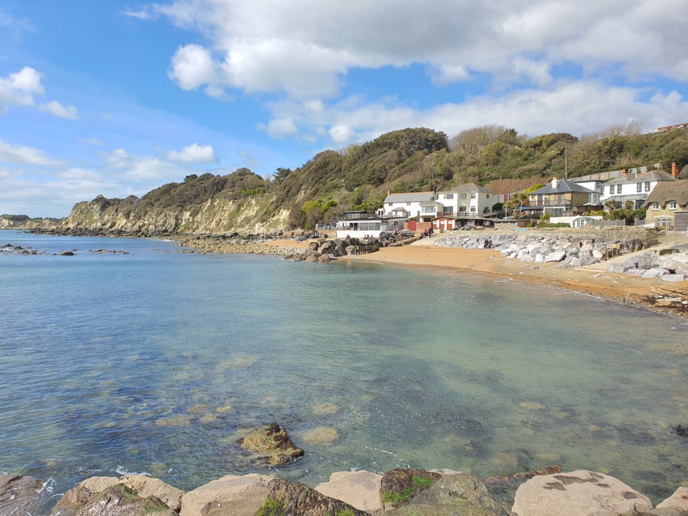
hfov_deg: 67.3
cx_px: 344
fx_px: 517
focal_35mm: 26
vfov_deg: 53.1
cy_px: 258
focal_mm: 4.3
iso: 50
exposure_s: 1/1596
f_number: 2.4
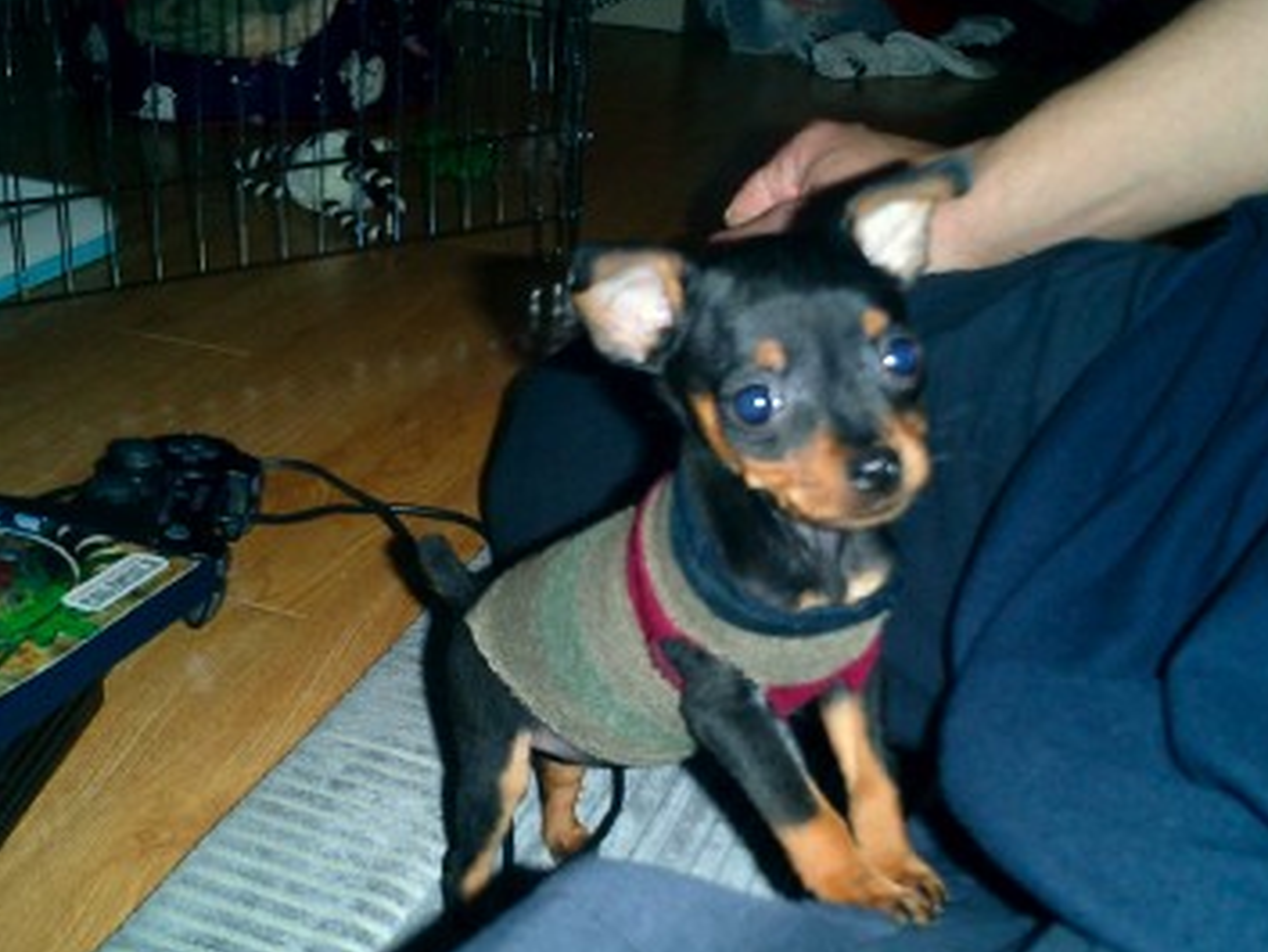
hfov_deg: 42.9
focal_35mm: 44
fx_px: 1612
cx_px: 600
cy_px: 571
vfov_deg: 32.8
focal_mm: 7.5
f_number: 3.2
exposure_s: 1/30
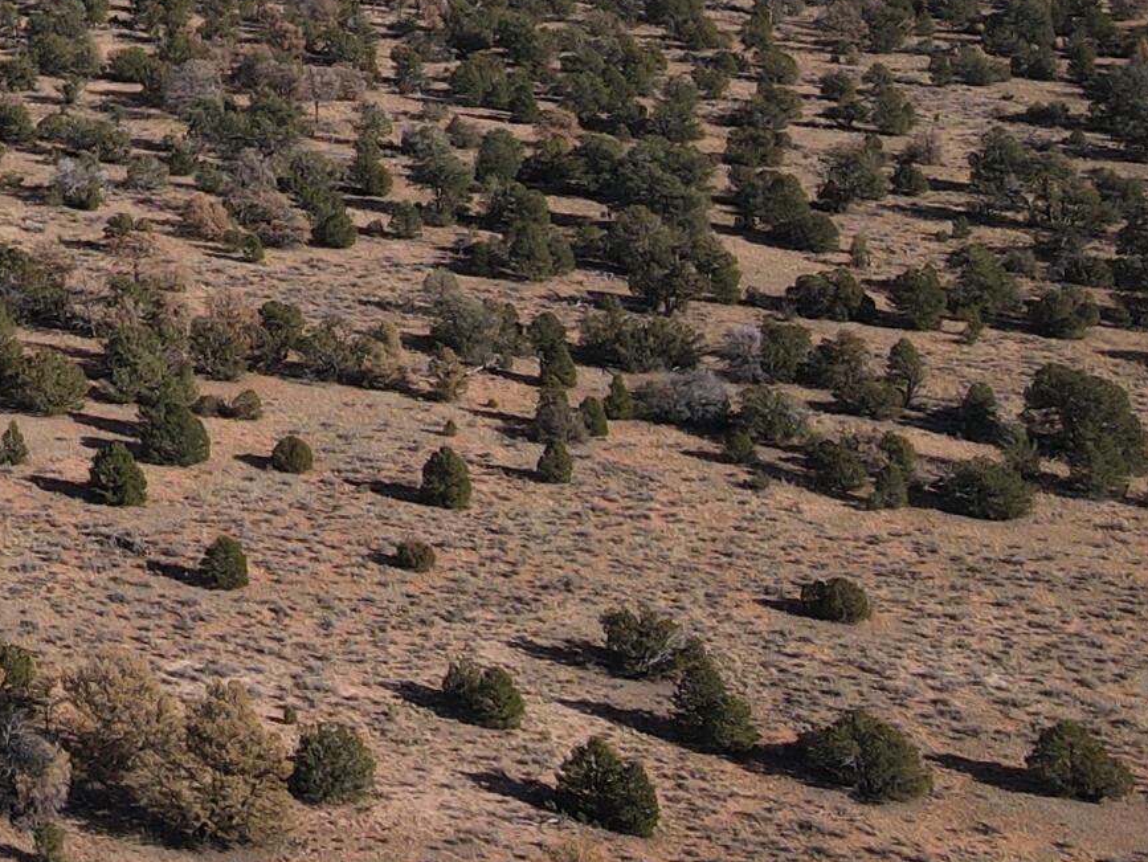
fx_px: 2754
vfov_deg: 16.8
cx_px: -354
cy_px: -263
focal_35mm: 83
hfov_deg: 21.3
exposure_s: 1/640
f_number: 2.8
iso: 100
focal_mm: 4.5
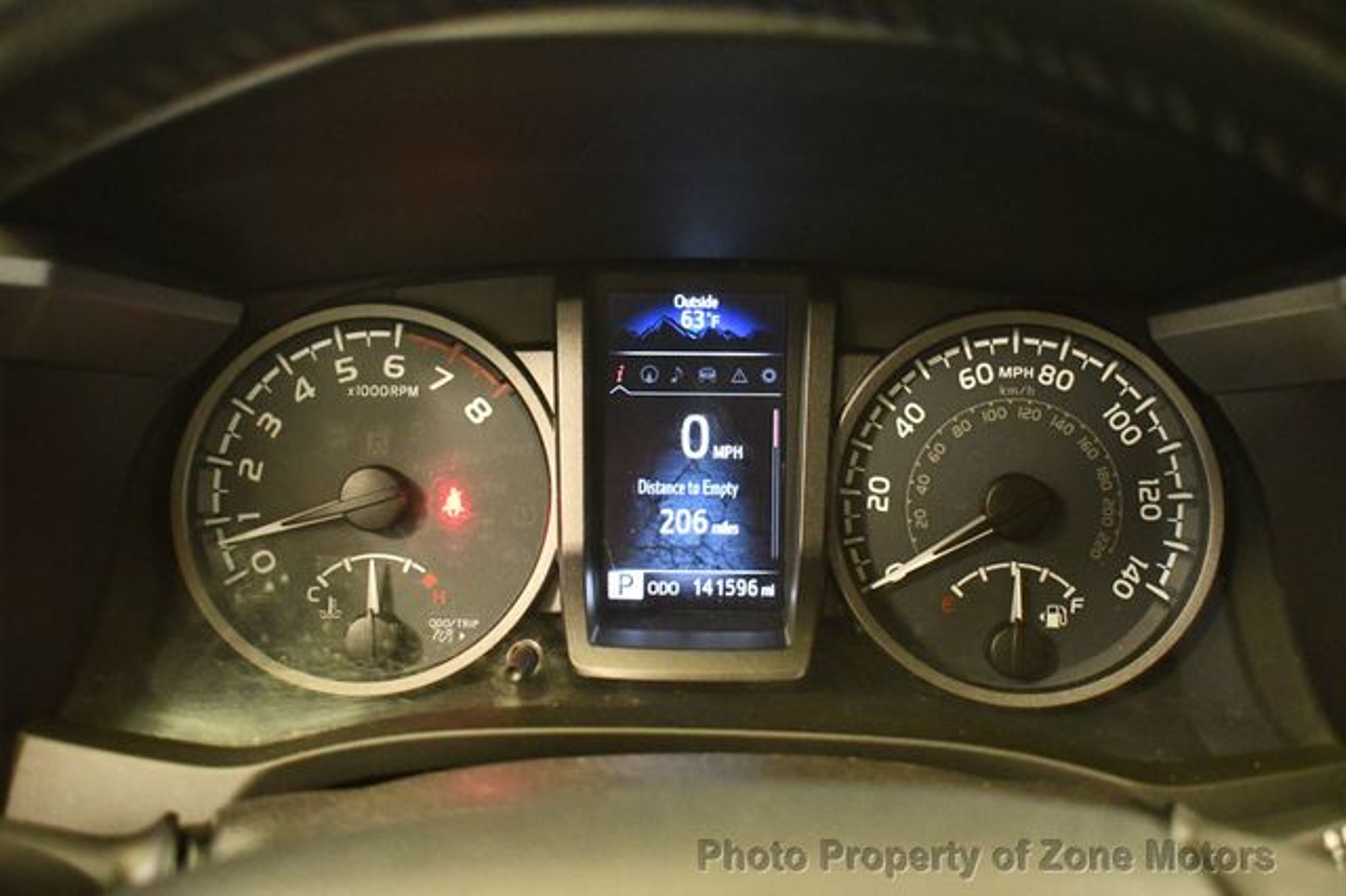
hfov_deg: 46.4
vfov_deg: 31.9
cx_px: 673
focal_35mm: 42
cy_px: 448
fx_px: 1569
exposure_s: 1/60
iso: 7200
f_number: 4.2
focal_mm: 28
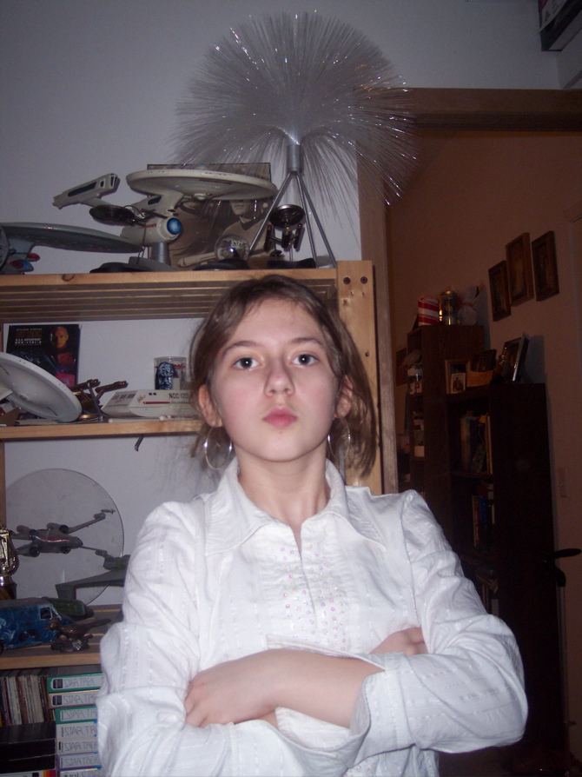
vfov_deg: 49.0
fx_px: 852
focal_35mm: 38
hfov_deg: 37.7
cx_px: 291
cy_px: 388
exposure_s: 1/30
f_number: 2.8
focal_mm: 8
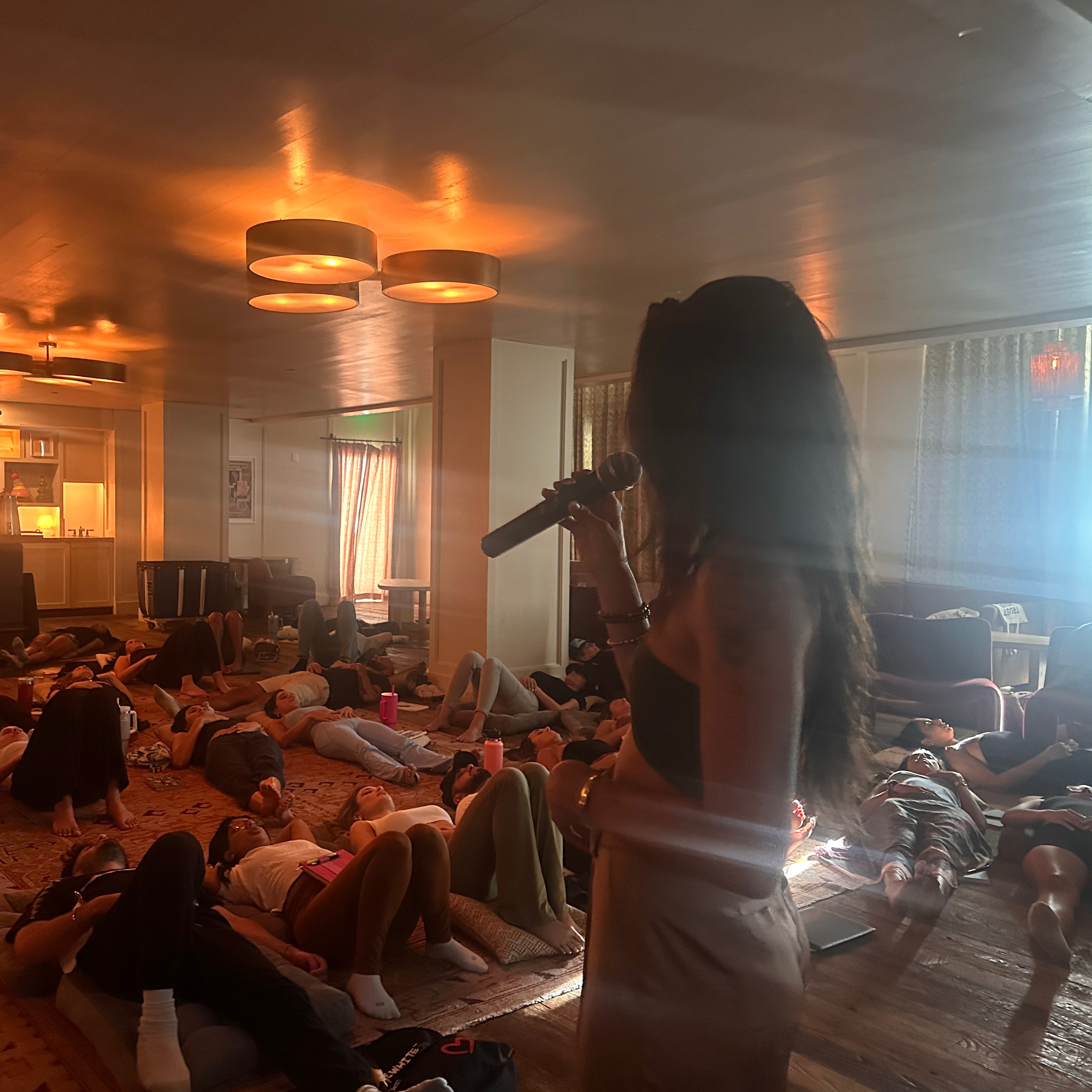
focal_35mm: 29
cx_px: 413
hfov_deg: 55.0
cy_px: 559
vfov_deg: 55.6
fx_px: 1035
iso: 800
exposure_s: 1/40
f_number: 1.78
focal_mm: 6.86
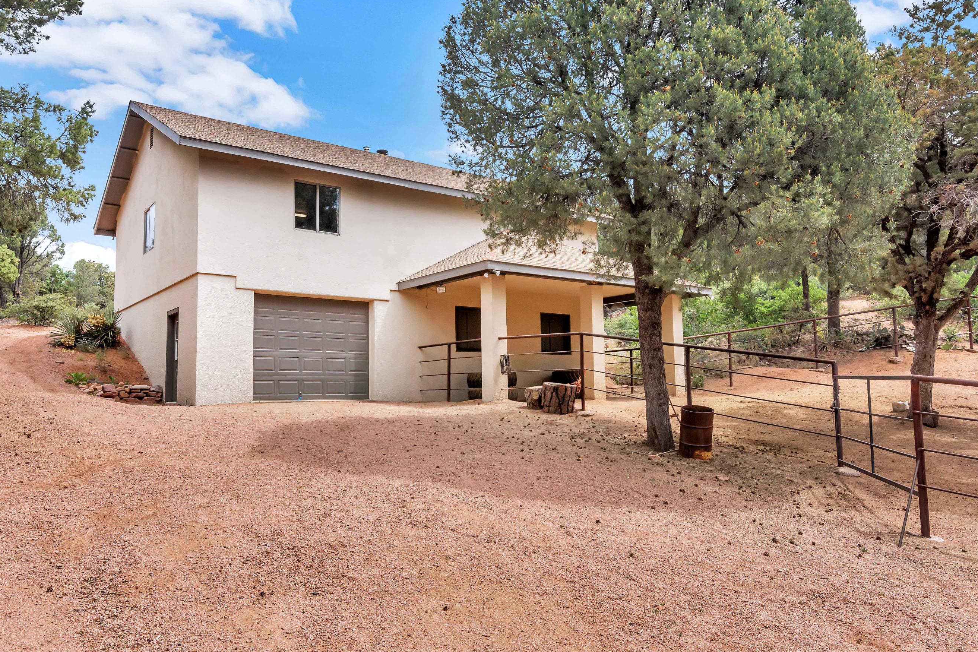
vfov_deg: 53.1
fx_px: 652
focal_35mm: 24
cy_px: 309
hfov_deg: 73.6
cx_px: 450
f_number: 10
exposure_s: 1/400
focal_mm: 14
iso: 400
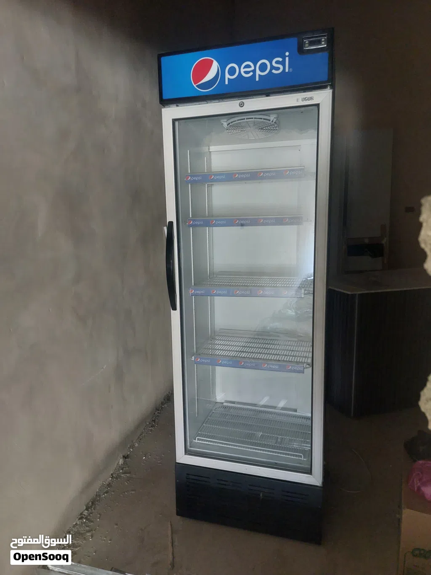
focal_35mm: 25
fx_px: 415
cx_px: 216
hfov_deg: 54.9
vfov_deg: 69.4
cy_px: 288
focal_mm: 5.23
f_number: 1.8
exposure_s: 1/50
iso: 500
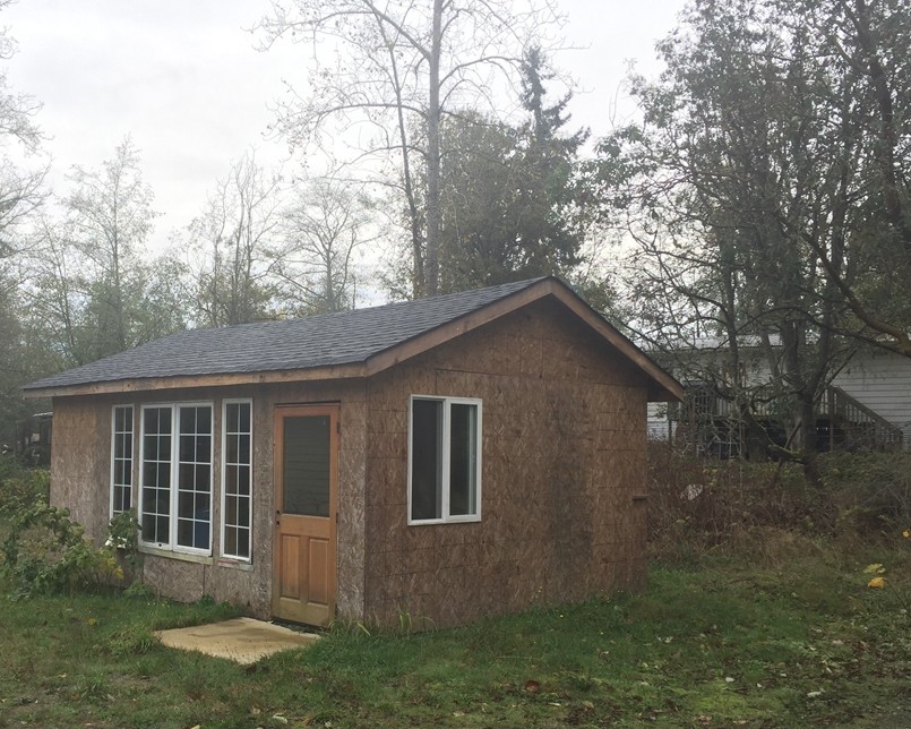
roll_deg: -2.5
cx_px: 362
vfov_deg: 41.1
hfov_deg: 49.9
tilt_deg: +1.2
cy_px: 409
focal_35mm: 36
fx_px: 971
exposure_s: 1/280
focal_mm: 4.15
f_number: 2.2
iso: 32
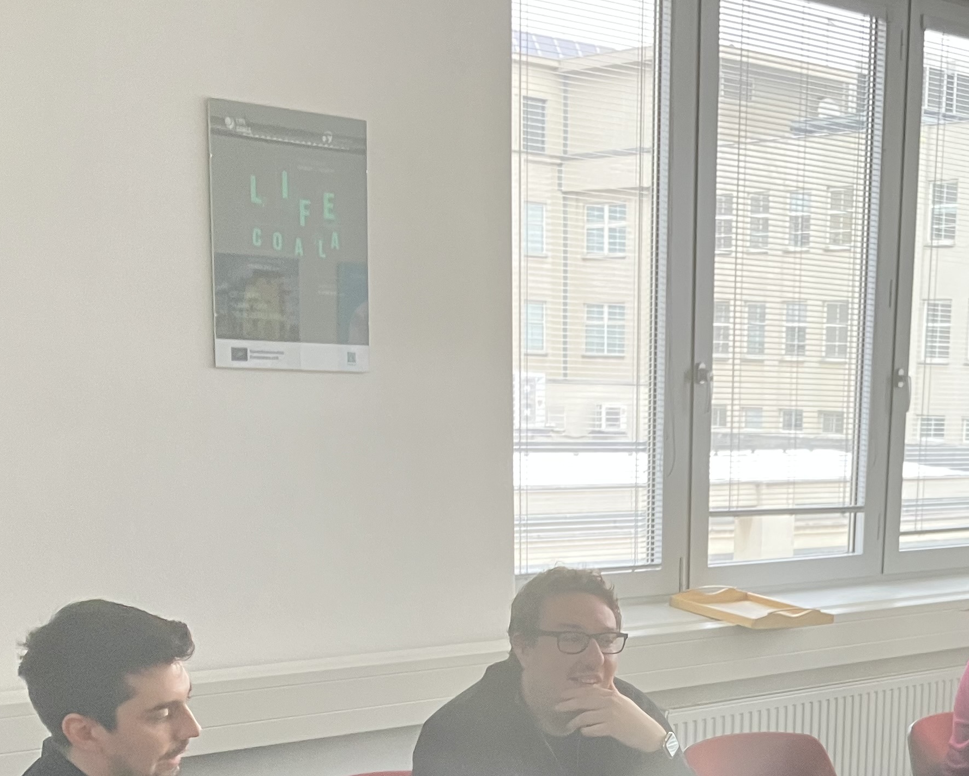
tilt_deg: -16.0
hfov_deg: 29.7
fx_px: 1778
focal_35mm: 62
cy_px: 815
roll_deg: -1.8
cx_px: 786
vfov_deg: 23.3
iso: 80
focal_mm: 3.99
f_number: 1.8
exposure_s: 1/60
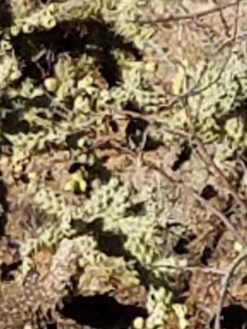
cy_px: 104
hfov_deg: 11.1
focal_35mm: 130
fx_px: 1237
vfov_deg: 15.1
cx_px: -96
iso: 50
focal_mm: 4.2
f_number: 1.7
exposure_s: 1/2544
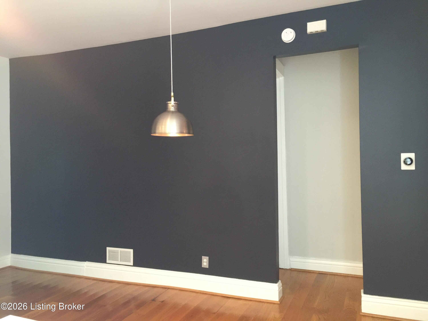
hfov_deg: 61.7
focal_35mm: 29
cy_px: 160
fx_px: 359
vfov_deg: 48.2
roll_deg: -0.9
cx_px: 214
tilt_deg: +0.0
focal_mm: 4.15
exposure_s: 1/15
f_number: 2.2
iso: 100
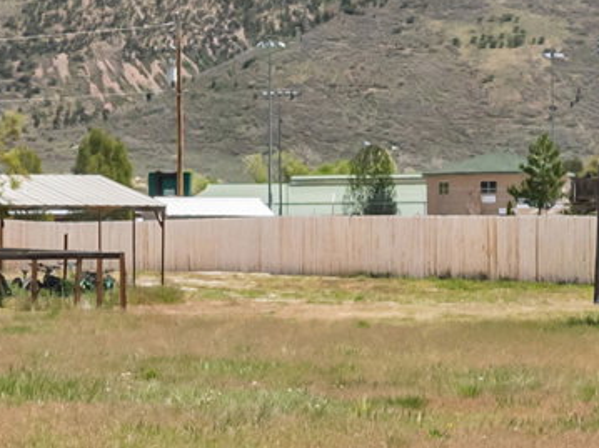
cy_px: 199
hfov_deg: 9.8
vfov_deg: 7.4
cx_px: 18
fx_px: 3477
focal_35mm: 201
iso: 800
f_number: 8
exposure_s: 1/200
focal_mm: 30
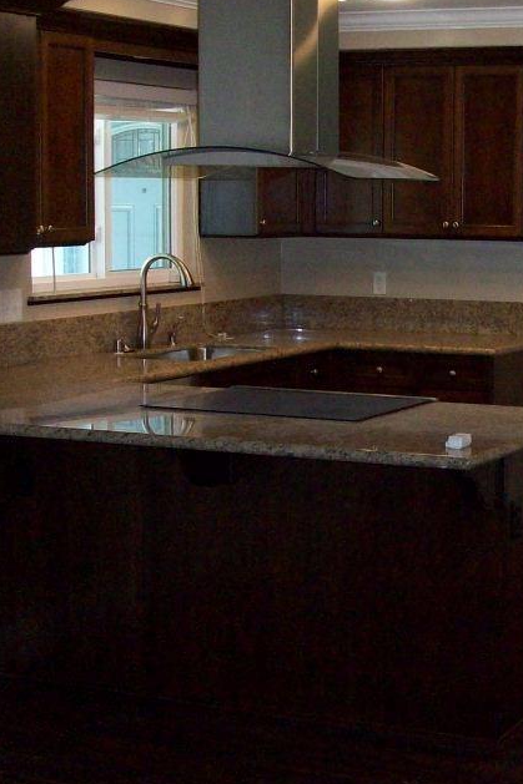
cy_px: 313
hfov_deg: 18.4
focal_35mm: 72
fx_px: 1570
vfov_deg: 28.0
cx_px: 535
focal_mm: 5.7
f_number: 2.8
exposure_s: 1/60
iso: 200
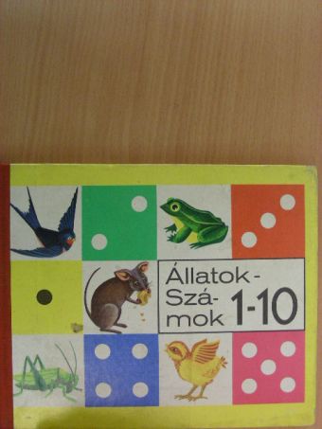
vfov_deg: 39.6
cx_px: 161
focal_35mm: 48
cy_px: 214
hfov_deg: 30.3
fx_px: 595
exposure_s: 1/10.7
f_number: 3.5
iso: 200
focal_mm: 8
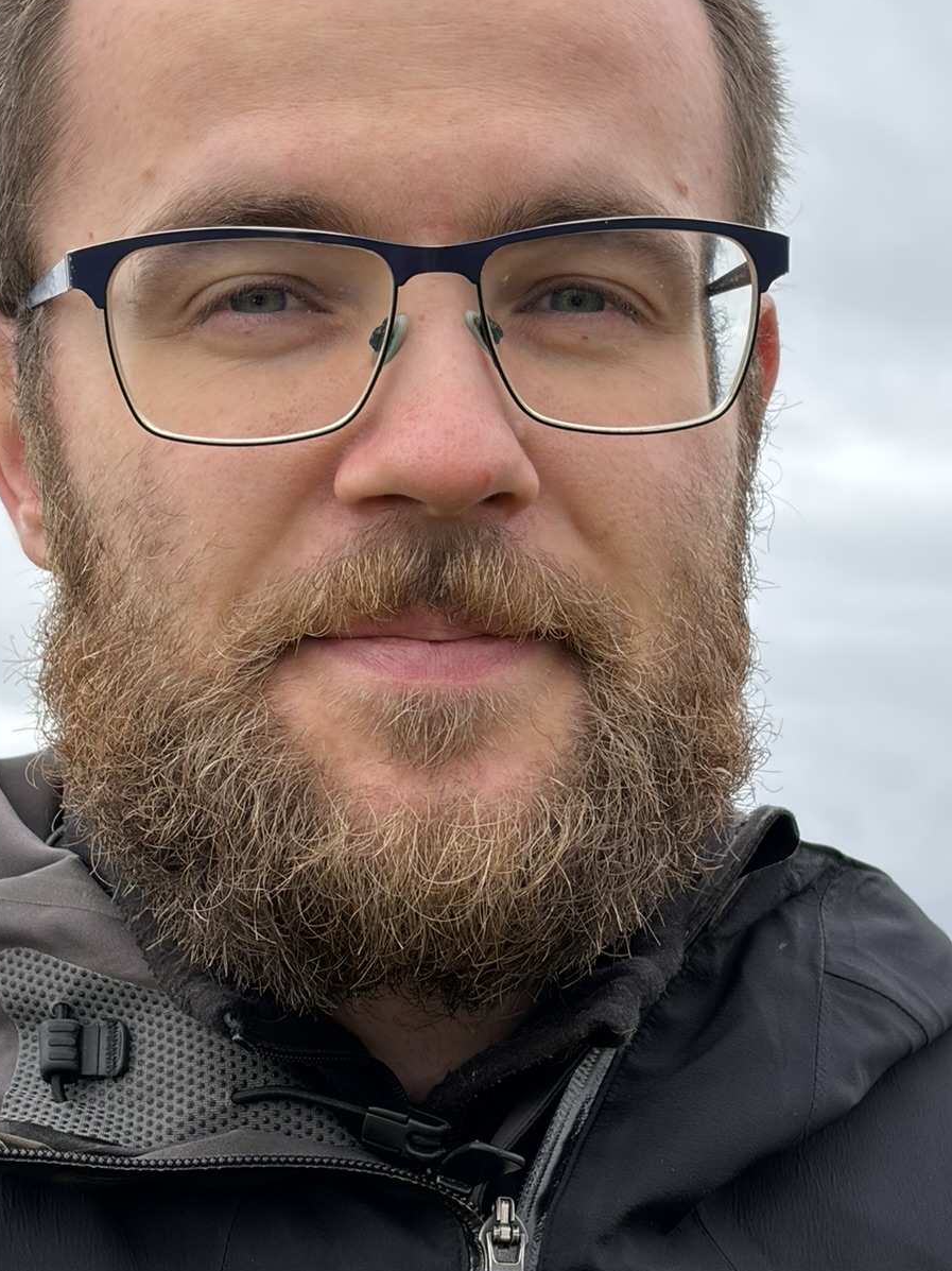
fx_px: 3265
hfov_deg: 16.6
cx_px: 495
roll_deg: +2.6
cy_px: 633
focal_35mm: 89
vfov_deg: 22.0
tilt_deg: +6.8
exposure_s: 1/987
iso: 40
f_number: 1.6
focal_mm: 5.96
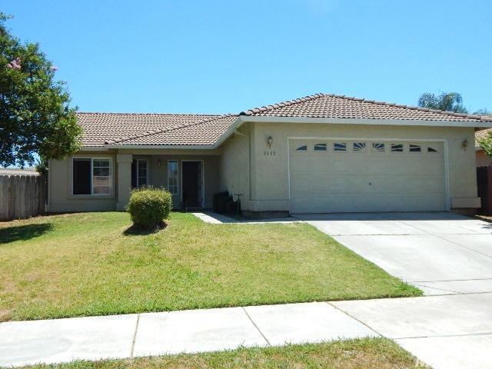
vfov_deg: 45.4
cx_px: 246
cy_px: 184
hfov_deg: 58.4
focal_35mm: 31
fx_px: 441
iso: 400
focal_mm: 5.6
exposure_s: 1/1500
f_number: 6.5
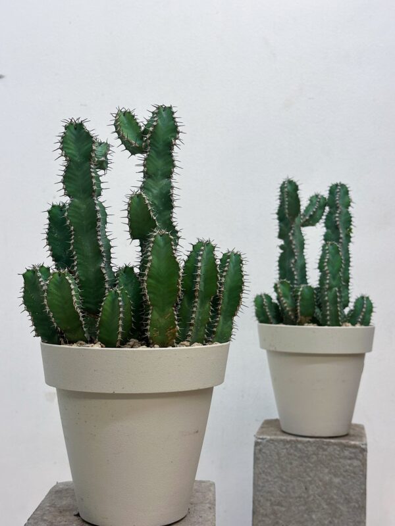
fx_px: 730
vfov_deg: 39.7
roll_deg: +0.2
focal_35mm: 48
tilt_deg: +2.4
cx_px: 198
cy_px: 263
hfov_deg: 30.3
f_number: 1.78
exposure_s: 1/50
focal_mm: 6.86
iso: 100
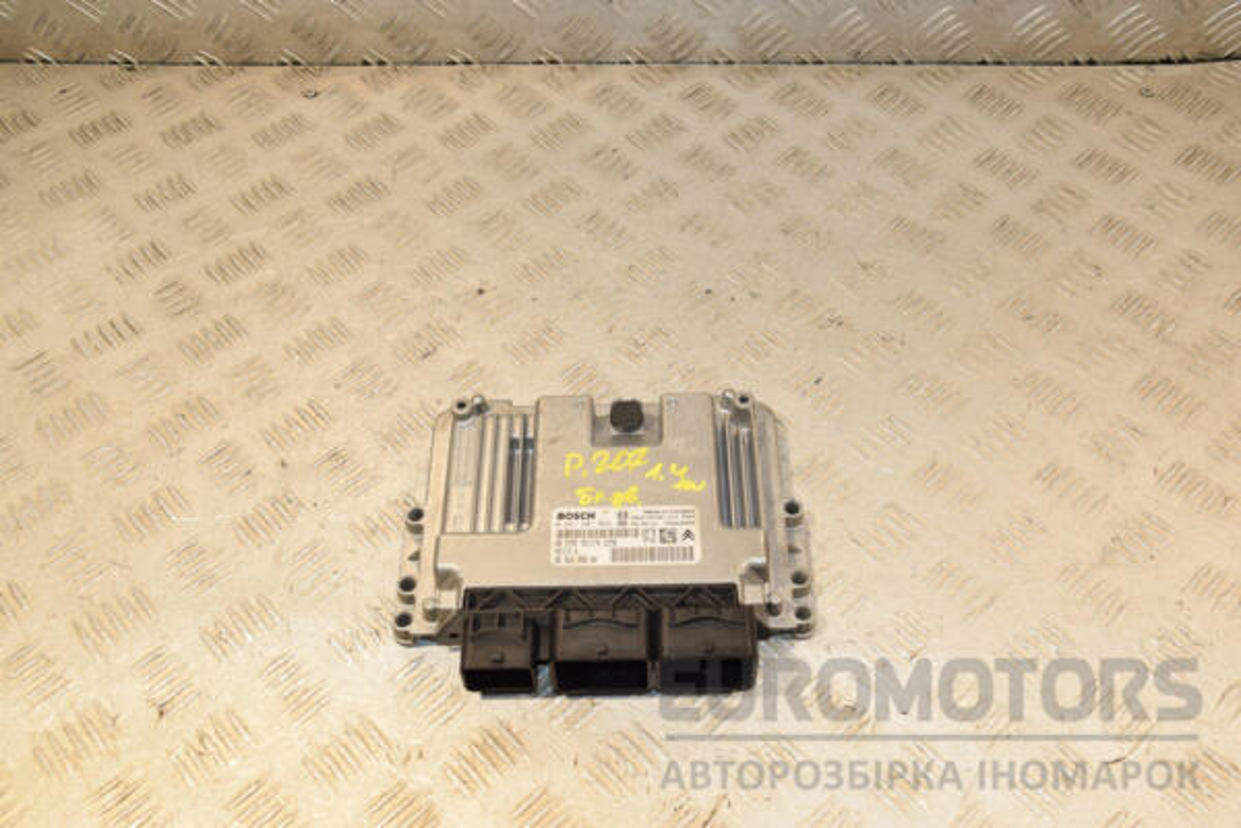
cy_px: 414
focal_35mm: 36
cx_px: 620
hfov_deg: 53.1
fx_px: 1241
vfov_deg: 36.9
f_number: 7.1
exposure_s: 1/200
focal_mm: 24
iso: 800
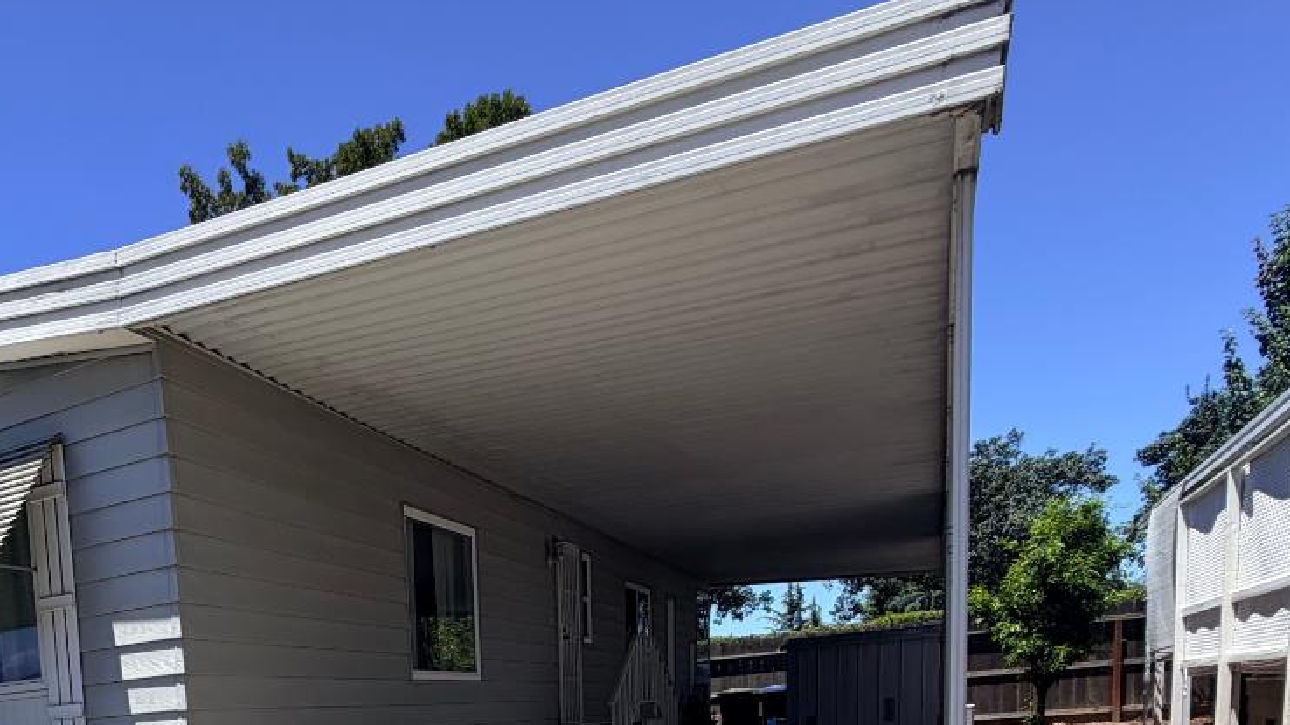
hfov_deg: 56.6
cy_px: 874
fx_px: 1060
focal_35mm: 31
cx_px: 205
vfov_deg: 31.5
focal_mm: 2.22
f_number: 2.2
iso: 20
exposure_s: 1/830
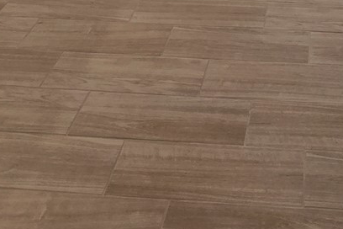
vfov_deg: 18.2
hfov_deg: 35.6
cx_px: 298
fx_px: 505
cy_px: -216
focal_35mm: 53
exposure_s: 1/120
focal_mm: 2.2
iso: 125
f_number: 2.2
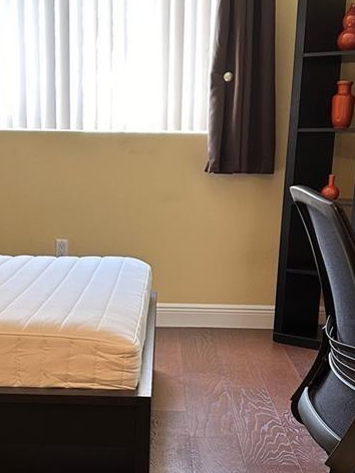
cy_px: 356
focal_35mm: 61
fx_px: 834
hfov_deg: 23.9
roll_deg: -1.3
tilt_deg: -14.7
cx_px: 119
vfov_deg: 31.1
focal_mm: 6.86
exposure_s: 1/60
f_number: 1.78
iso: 200
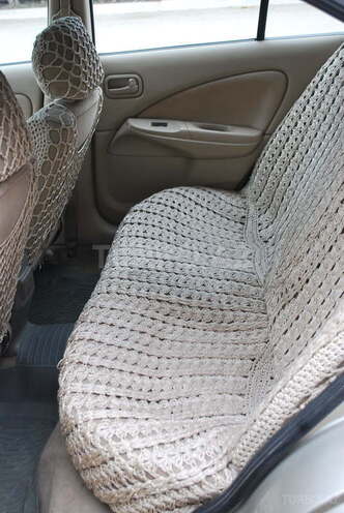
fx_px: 686
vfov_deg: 41.1
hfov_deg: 28.1
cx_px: 172
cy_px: 256
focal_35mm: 48
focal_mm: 32
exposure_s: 1/30
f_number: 4.8
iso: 220
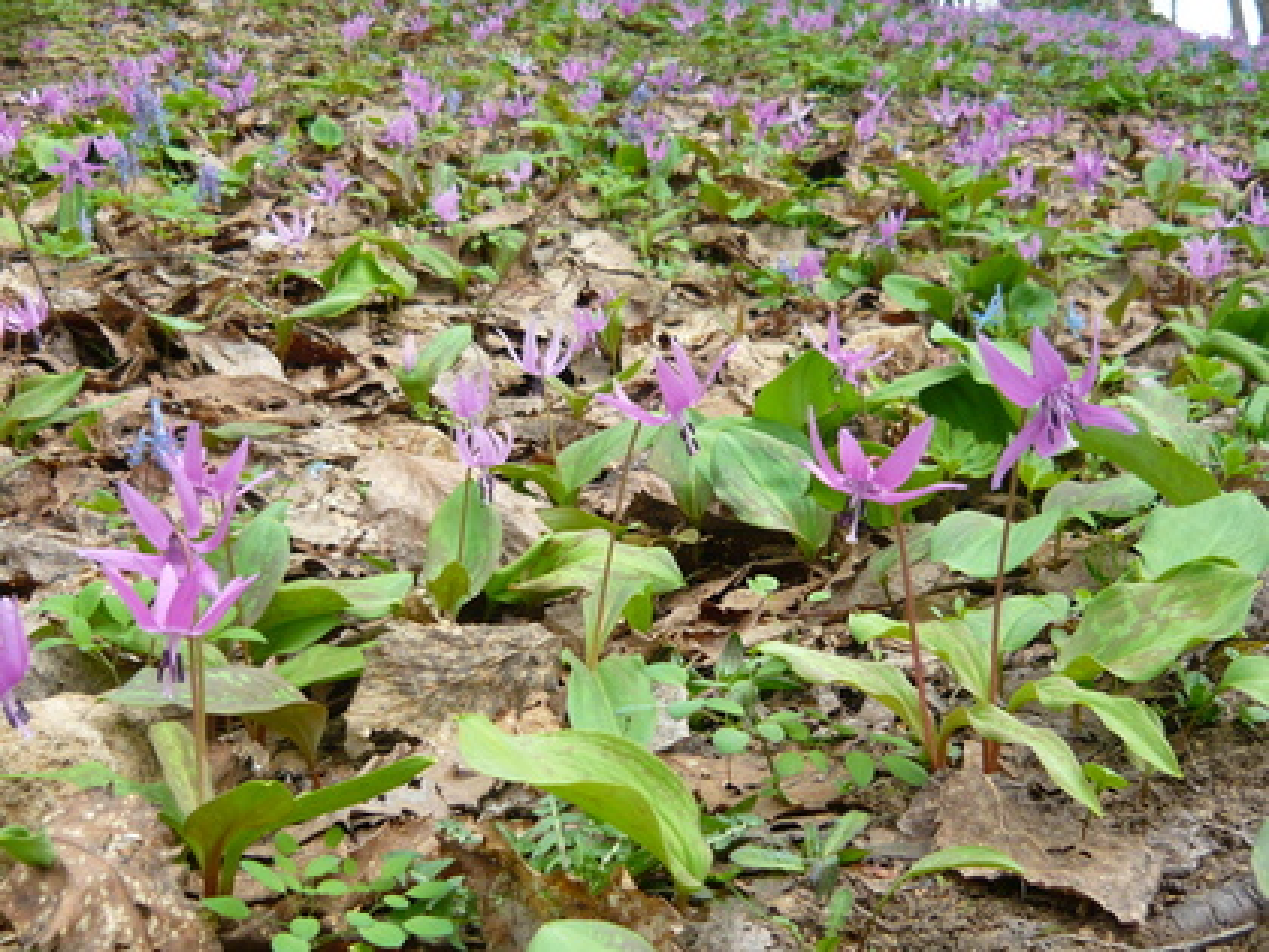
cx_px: 634
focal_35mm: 46
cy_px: 476
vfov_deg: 31.5
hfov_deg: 41.2
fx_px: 1686
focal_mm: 5.5
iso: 100
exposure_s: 1/200
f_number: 2.8
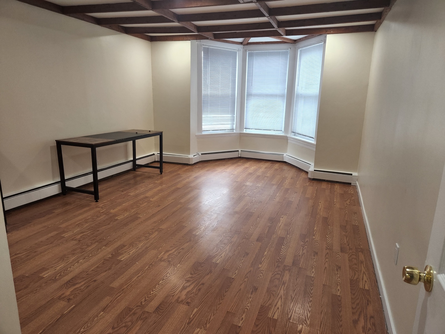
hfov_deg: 73.9
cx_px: 222
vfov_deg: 58.9
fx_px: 296
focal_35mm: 23
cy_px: 167
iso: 160
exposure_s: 1/120
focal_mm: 5.4
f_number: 1.8
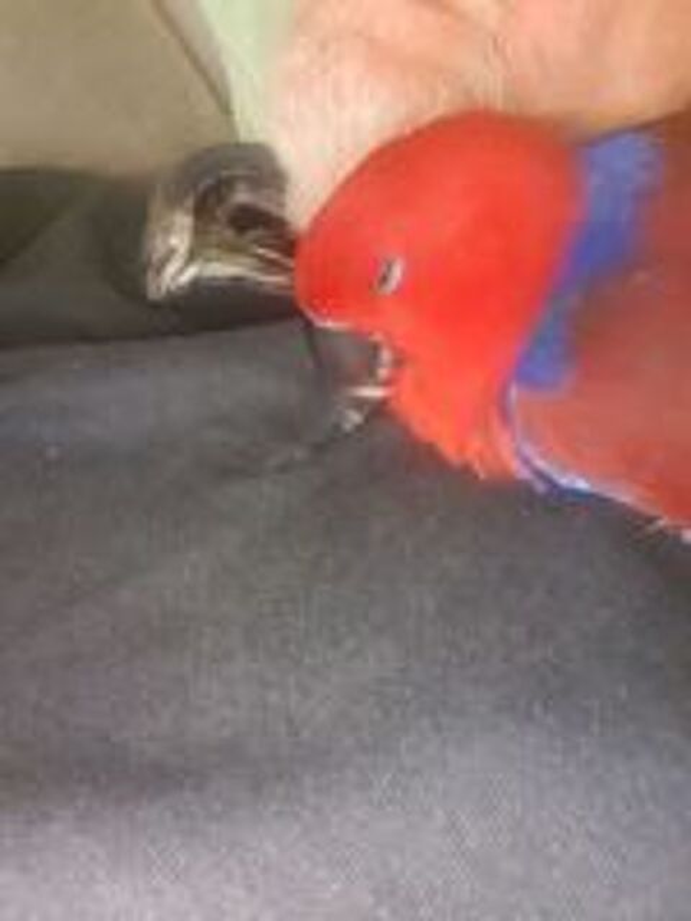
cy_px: 460
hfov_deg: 45.4
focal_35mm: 31
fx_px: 825
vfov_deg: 58.4
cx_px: 346
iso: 640
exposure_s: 1/13
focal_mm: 2.92
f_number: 1.7
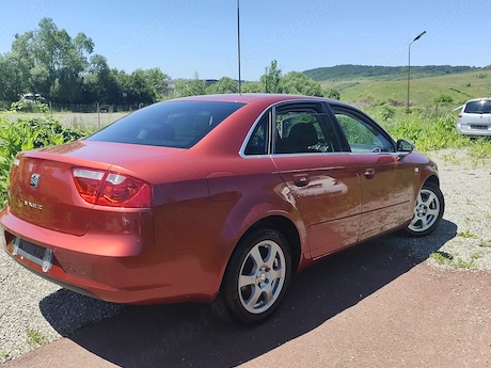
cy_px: 201
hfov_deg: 60.0
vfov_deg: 46.7
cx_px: 240
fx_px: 426
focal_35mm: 30
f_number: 1.65
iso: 50
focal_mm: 6.19
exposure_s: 1/710
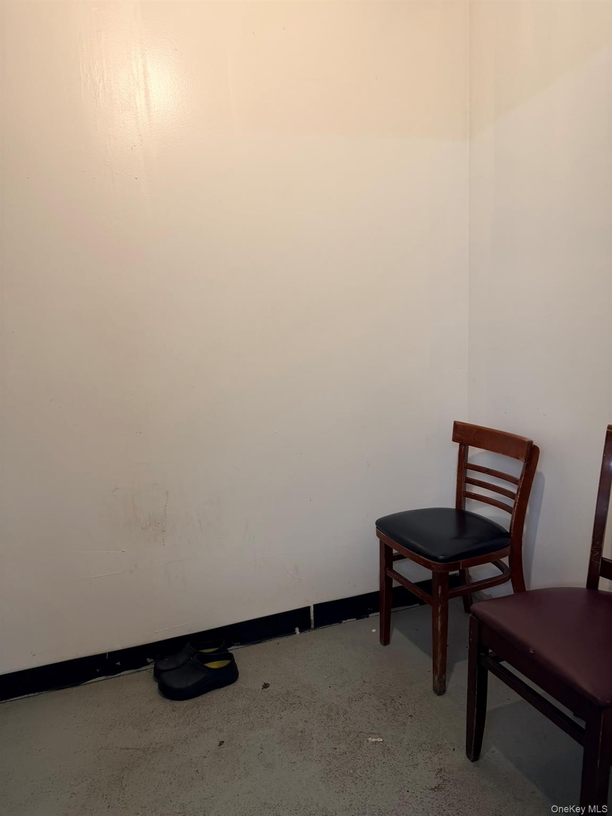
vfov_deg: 71.6
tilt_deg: -9.3
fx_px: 566
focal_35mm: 24
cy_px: 408
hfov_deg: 56.8
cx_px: 306
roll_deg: +1.8
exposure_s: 1/60
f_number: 1.78
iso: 125
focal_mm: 6.76
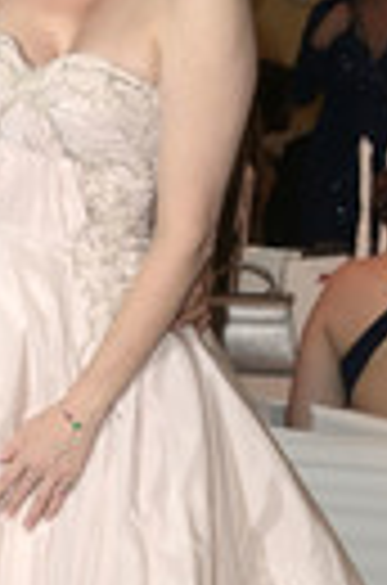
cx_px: -144
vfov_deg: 26.7
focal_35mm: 74
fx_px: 1200
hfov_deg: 17.0
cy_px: 490
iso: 1000
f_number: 5.6
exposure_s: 1/100
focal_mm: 24
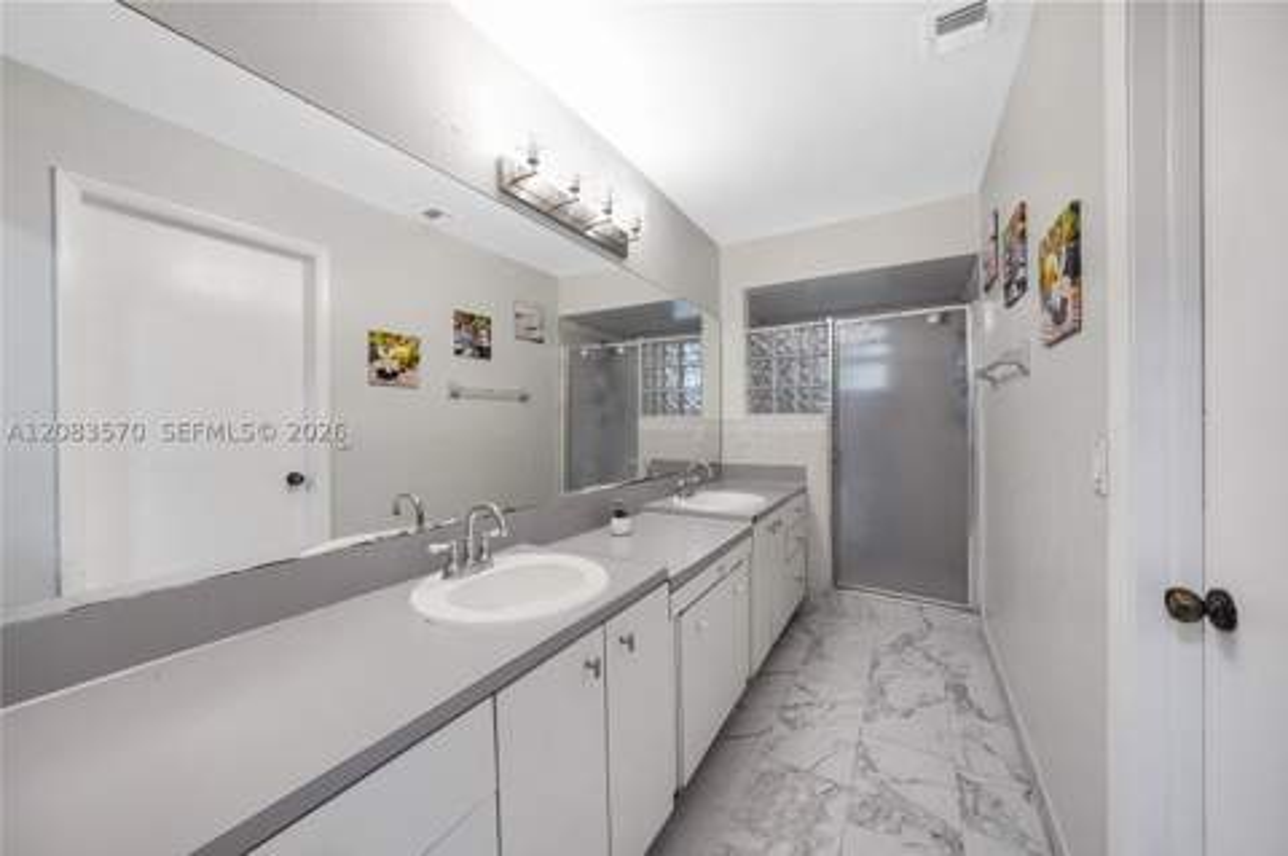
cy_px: 428
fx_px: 429
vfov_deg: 89.9
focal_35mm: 12
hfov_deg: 112.7
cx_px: 644
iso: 200
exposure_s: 1/13
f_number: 7.1
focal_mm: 12
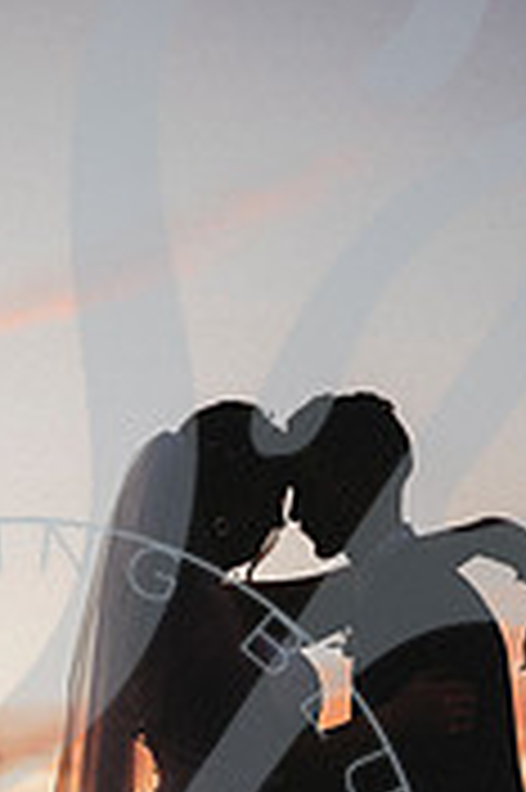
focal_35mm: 141
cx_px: 220
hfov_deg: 9.7
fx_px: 3096
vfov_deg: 14.5
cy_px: 594
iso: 200
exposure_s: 1/500
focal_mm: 55
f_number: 2.8
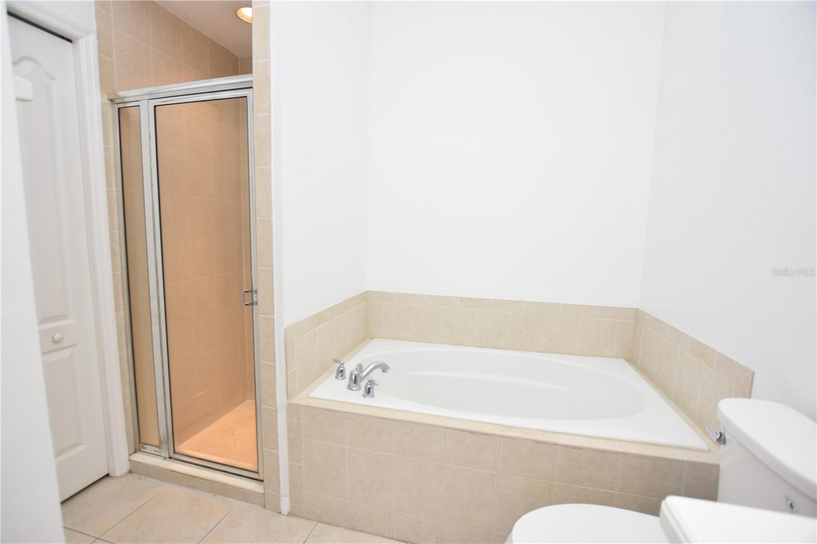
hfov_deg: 100.4
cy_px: 272
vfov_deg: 77.3
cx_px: 408
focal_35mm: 15
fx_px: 340
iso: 320
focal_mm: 10
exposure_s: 1/60
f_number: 4
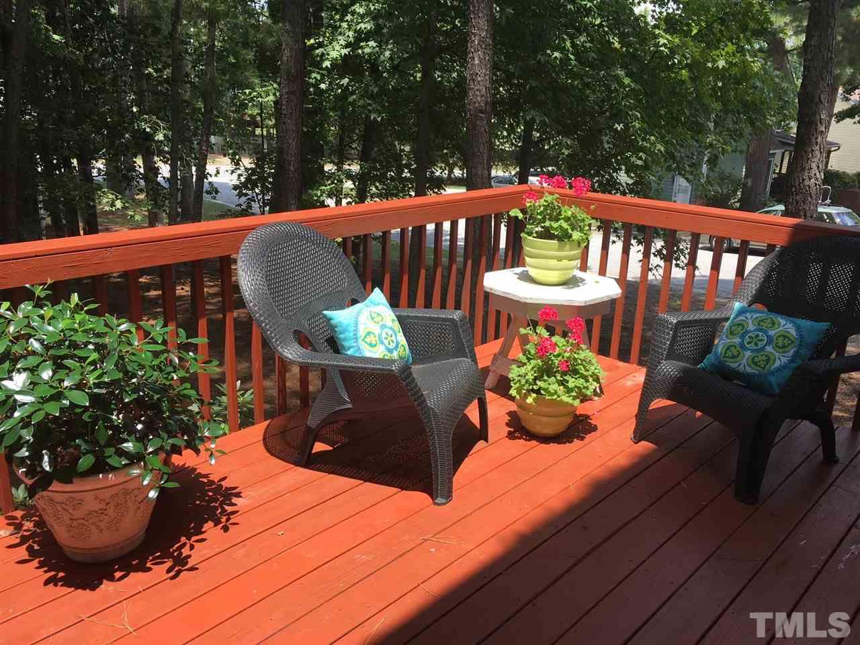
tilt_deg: -16.7
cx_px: 430
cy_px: 322
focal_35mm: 29
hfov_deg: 61.7
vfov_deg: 48.2
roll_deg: -2.7
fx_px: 720
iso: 25
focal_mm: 4.15
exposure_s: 1/509
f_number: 2.2
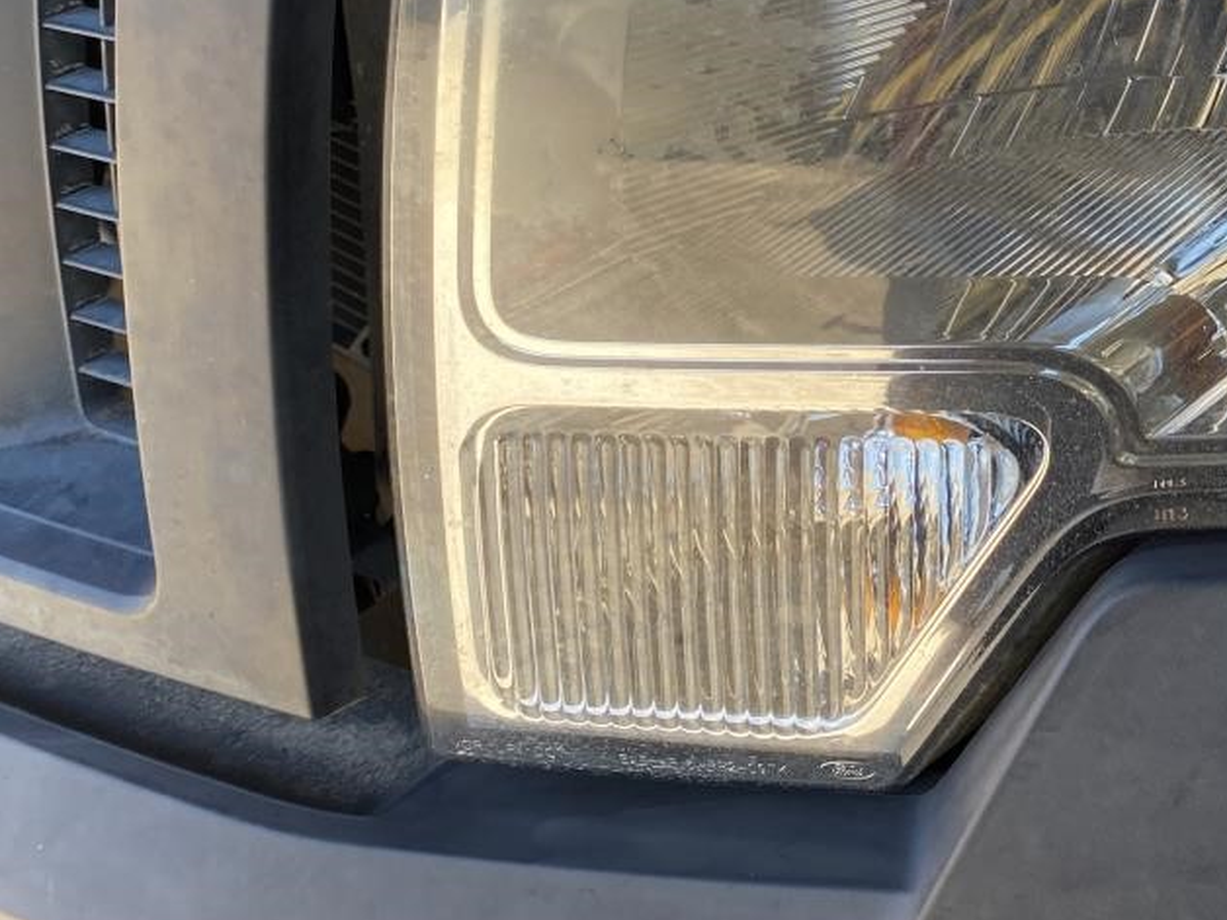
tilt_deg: -23.9
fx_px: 1879
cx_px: 1092
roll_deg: +3.4
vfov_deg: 26.2
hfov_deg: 34.3
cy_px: 14
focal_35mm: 53
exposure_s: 1/262
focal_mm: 4.25
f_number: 1.8
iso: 32
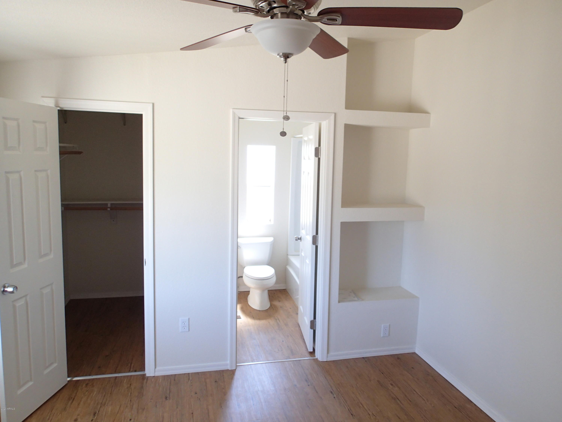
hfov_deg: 69.4
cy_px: 211
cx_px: 281
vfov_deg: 54.9
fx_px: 406
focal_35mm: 25
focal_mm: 4.5
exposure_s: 1/40
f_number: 2
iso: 200
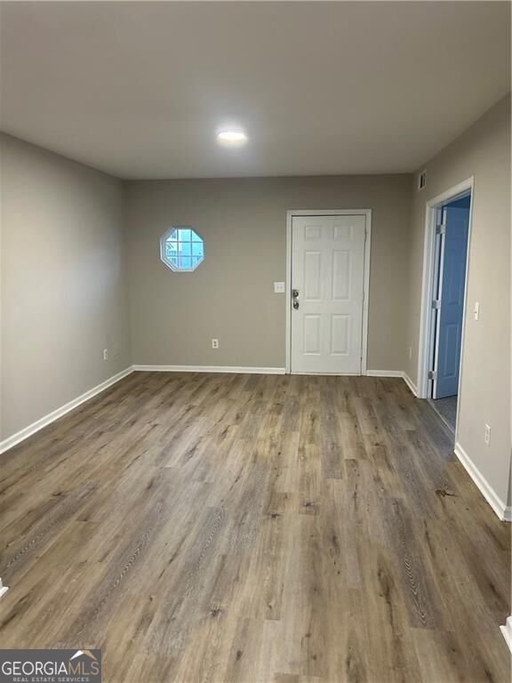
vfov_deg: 67.3
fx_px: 513
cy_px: 342
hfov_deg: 53.1
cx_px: 256
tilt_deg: -9.4
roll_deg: +0.1
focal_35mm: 26
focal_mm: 5.7
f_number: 1.5
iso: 250
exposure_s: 1/60
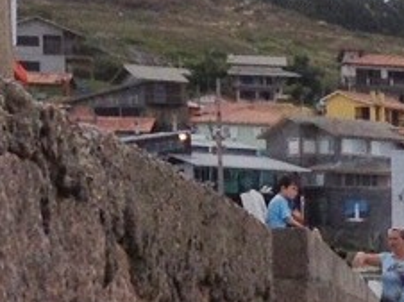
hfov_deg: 7.1
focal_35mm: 253
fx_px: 2950
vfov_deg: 5.7
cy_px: 617
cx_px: 1142
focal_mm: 4.28
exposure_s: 1/606
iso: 50
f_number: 2.4
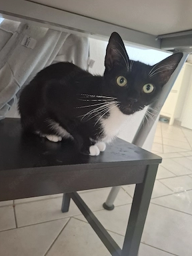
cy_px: 129
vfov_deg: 71.5
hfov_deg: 56.9
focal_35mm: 24
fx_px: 177
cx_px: 93
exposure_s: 1/33
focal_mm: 5.54
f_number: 1.8
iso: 400
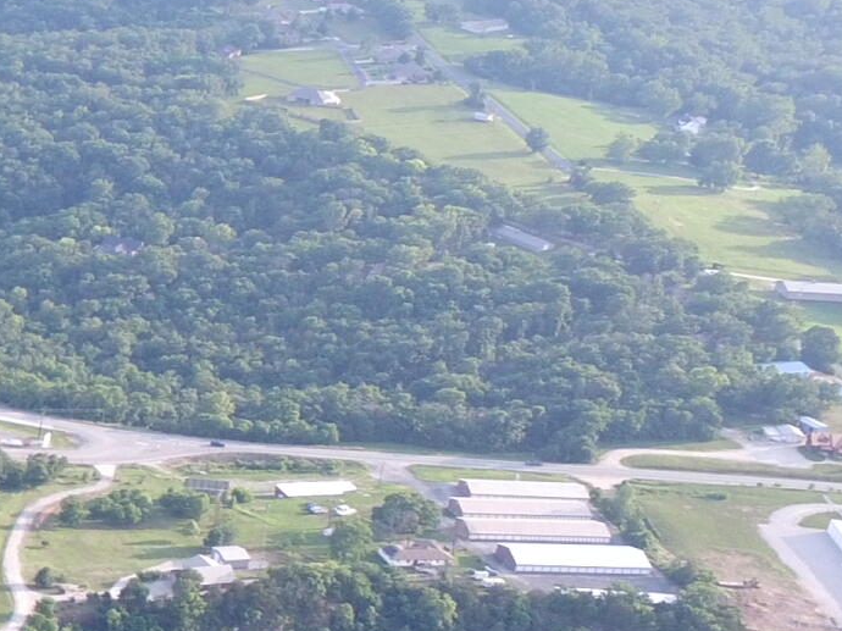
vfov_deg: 16.9
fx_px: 2115
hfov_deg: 17.4
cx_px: -752
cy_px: 398
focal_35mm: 87
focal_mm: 3.61
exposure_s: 1/156
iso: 100
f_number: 2.8
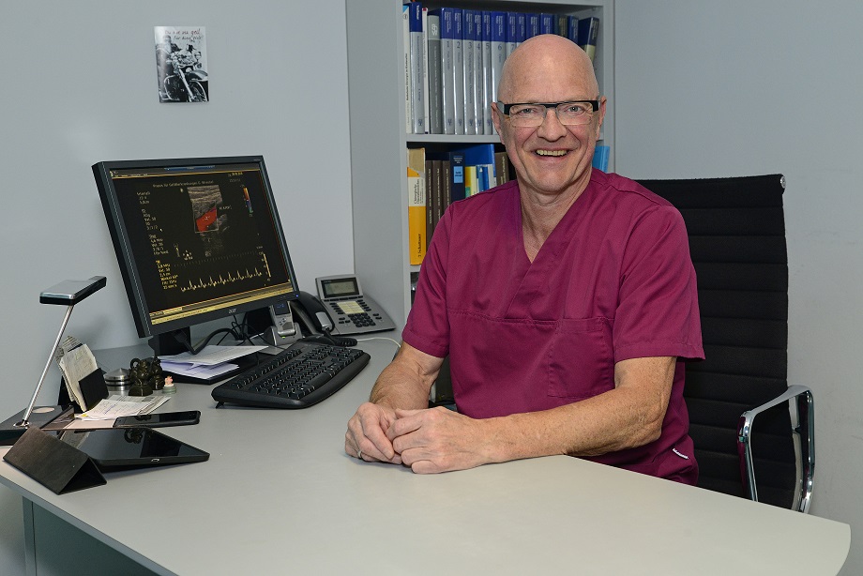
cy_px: 288
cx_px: 432
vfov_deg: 28.1
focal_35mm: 48
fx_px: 1151
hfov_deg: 41.1
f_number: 6.3
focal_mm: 48
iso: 1250
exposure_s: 1/50
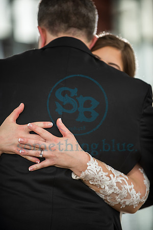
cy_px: 115
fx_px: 1275
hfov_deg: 6.9
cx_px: 76
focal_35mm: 200
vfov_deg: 10.3
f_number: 2.8
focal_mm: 200
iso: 200
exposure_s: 1/250
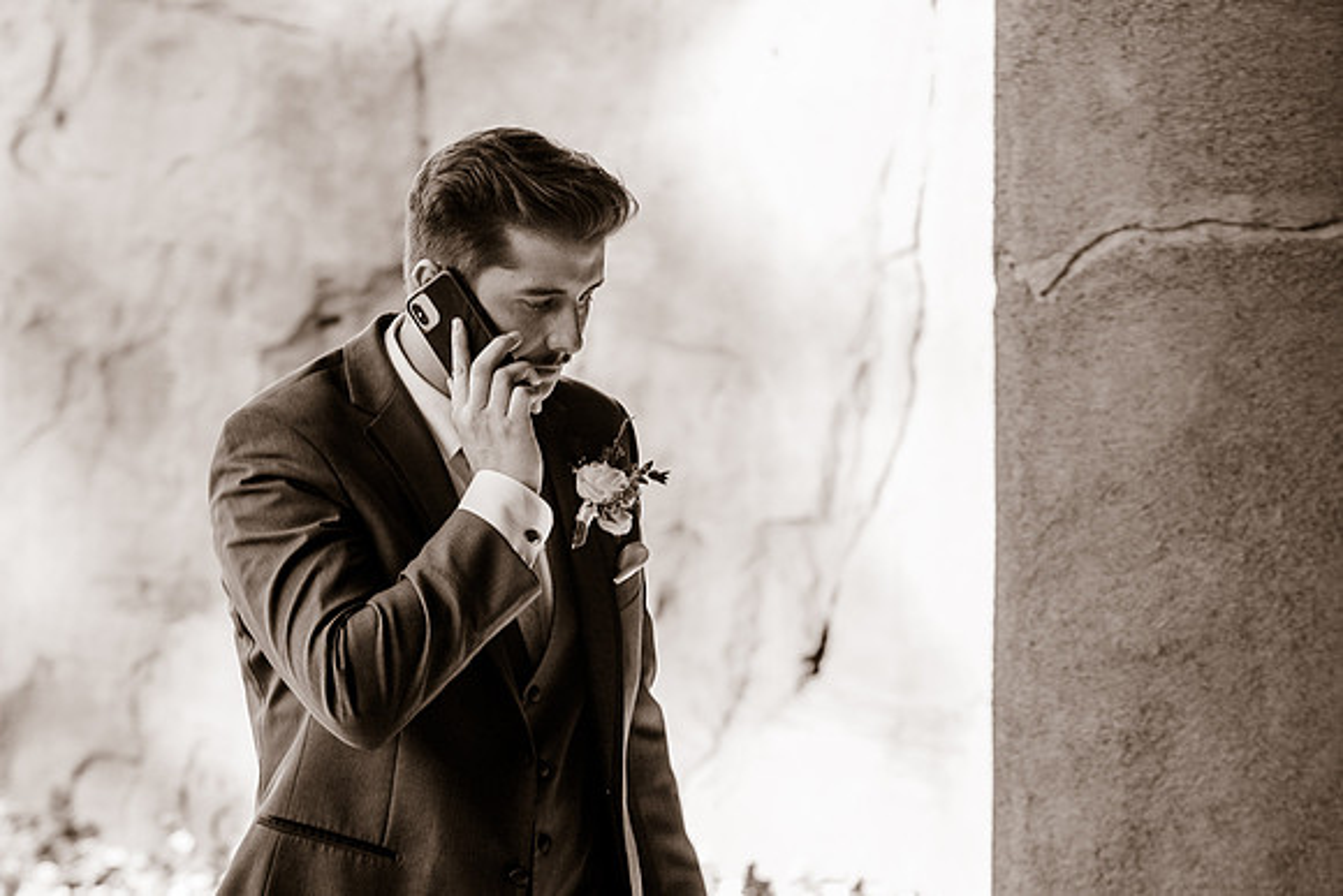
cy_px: 345
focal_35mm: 216
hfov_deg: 9.5
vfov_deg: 6.4
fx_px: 8073
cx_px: 515
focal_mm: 175
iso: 1000
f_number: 8
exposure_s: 1/125
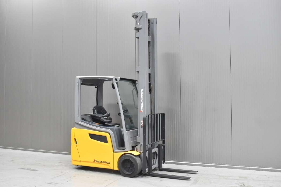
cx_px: 140
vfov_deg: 36.9
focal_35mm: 36
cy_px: 94
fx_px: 281
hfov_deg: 53.1
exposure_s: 1/25
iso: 1600
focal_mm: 24
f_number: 5.6
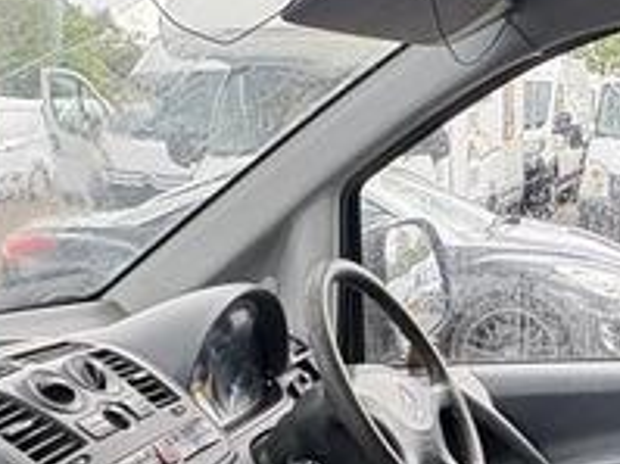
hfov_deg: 30.3
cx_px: 455
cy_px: 498
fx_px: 1128
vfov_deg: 22.1
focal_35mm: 63
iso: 64
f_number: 2.2
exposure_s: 1/143
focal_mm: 2.22
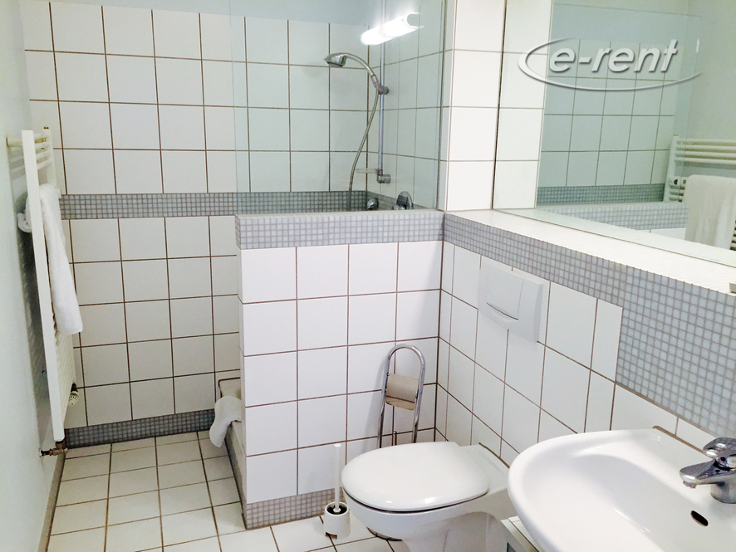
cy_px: 276
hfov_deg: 61.6
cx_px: 368
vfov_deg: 48.2
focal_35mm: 29
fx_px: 617
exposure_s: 1/33
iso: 100
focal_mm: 4.15
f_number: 2.2
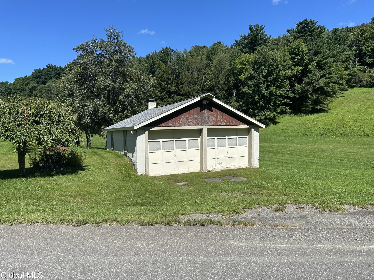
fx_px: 270
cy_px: 143
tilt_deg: -3.8
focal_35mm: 25
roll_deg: +1.3
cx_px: 195
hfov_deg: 69.4
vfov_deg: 54.9
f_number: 1.78
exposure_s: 1/3861
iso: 80
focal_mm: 6.86
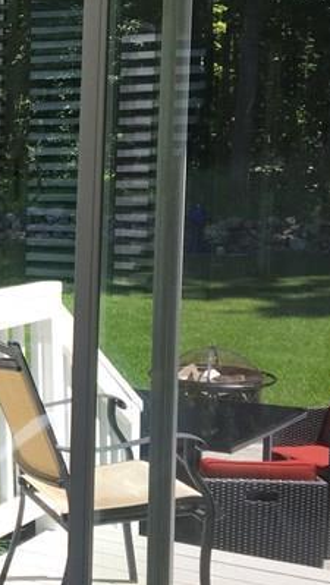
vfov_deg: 26.2
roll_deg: -0.1
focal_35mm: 81
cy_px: 298
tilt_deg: -5.7
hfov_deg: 13.9
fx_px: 1258
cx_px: -188
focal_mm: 4.15
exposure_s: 1/411
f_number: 2.2
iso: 25
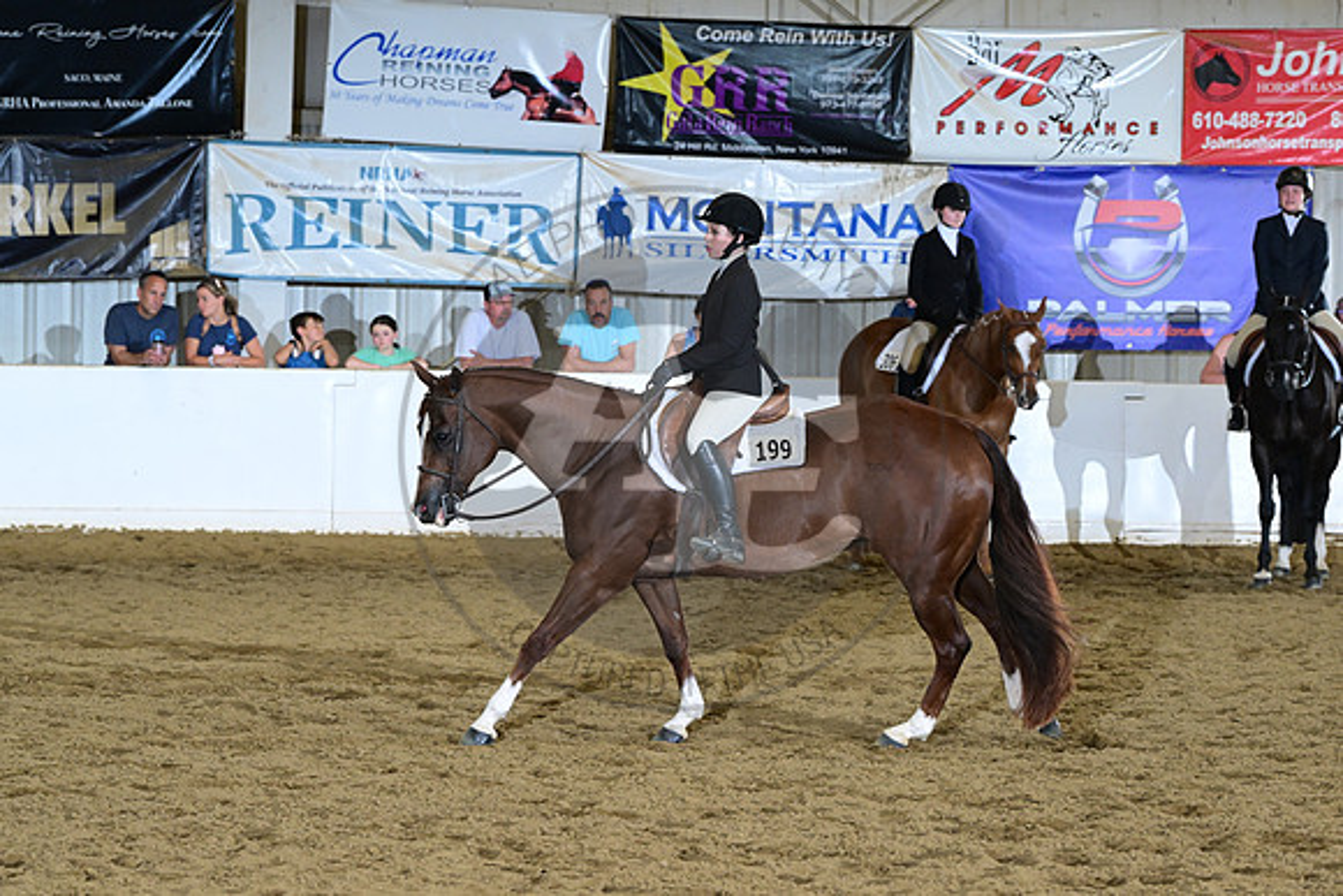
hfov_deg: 10.3
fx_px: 7463
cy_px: 448
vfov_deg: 6.9
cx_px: 672
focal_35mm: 200
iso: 5000
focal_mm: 200
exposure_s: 1/200
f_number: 7.1
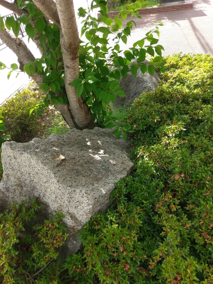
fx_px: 213
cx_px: 106
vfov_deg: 67.3
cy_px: 142
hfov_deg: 53.1
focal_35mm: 26
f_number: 1.8
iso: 100
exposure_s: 1/320
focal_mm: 4.58
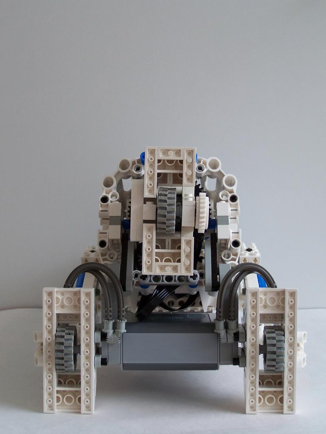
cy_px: 217
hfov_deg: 21.9
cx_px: 163
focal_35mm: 67
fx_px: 841
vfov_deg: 29.0
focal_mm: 11.1
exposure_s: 1/60
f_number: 3.2
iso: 80
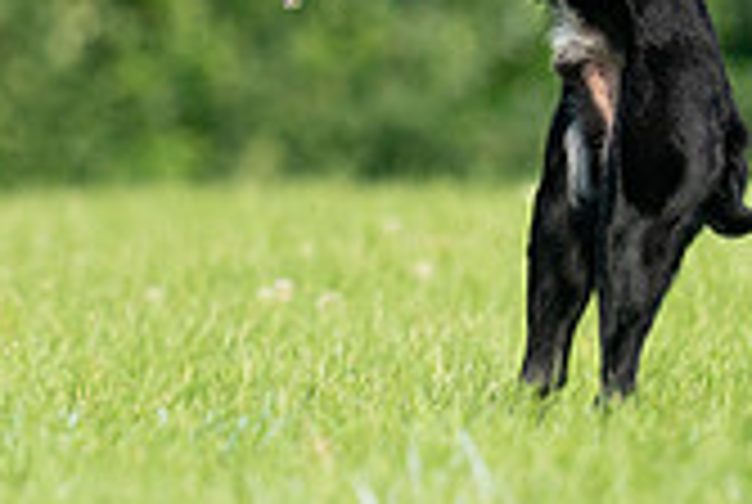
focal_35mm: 1388
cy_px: -124
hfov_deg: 1.5
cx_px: 140
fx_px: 29045
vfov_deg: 1.0
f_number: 6.3
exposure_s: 1/4000
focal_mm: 400
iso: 1600
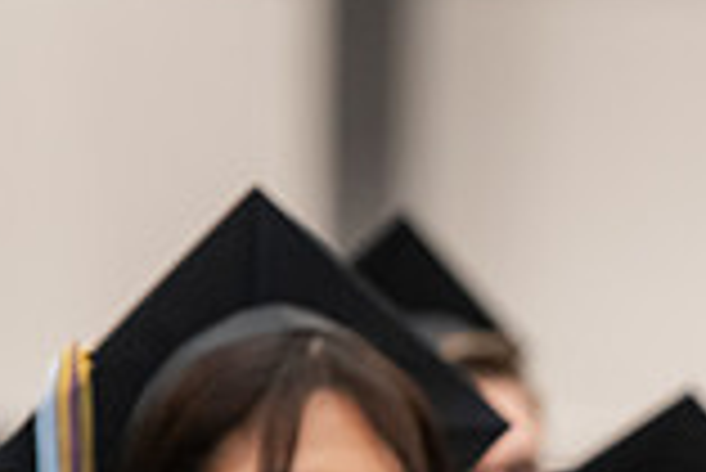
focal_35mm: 685
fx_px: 13446
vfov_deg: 2.0
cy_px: 771
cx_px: 1232
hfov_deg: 3.0
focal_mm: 185
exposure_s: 1/200
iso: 2500
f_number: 3.2
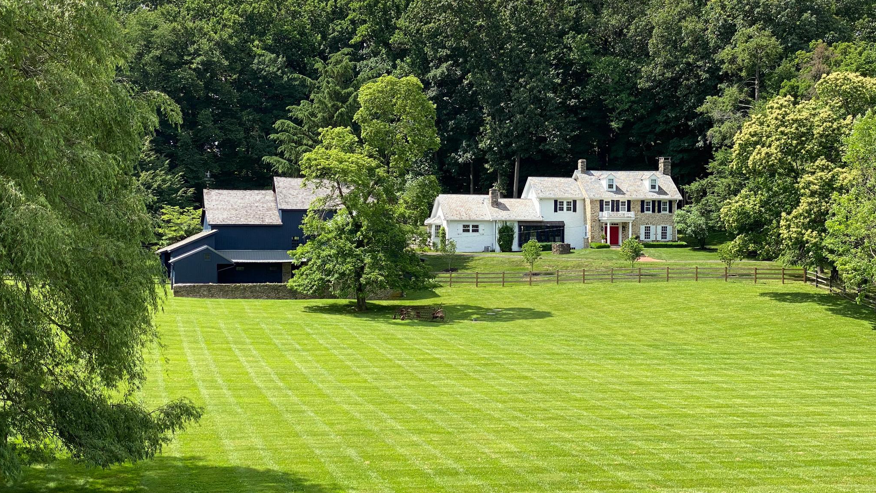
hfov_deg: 36.6
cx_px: 436
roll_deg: -1.5
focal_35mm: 57
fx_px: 1324
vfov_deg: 21.1
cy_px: 252
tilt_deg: -0.5
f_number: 2
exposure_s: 1/1115
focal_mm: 6
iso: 20
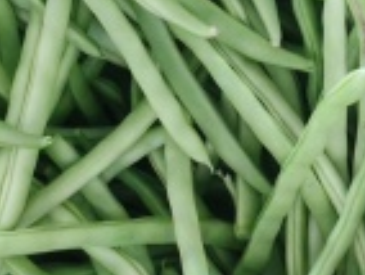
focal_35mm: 152
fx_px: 1605
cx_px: 342
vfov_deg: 9.7
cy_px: -21
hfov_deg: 12.8
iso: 800
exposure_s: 1/33
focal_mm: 5.52
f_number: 1.95
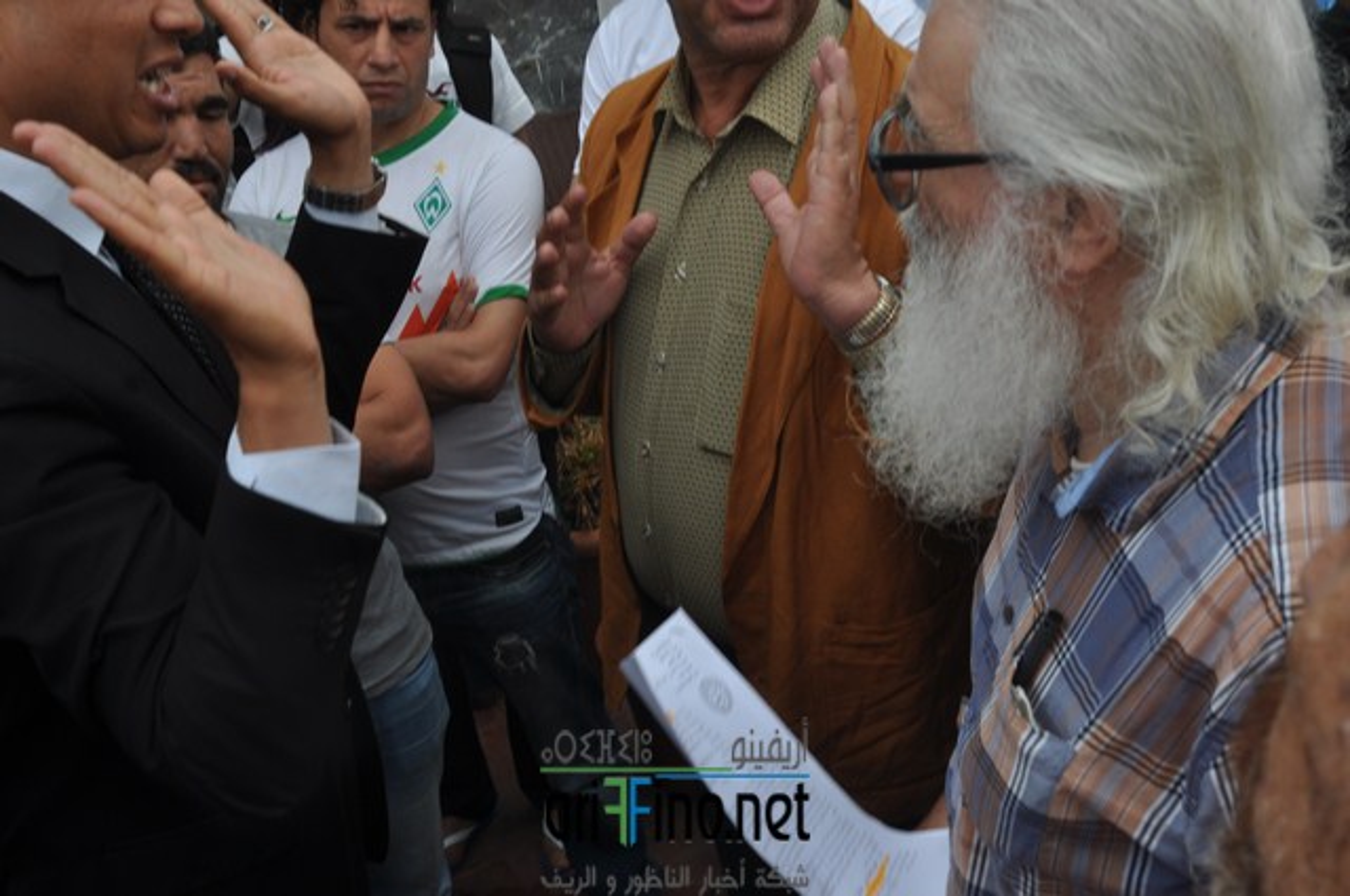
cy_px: 448
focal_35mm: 42
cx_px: 675
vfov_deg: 31.8
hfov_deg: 46.5
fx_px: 1573
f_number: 8
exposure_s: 1/250
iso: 200
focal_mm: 28
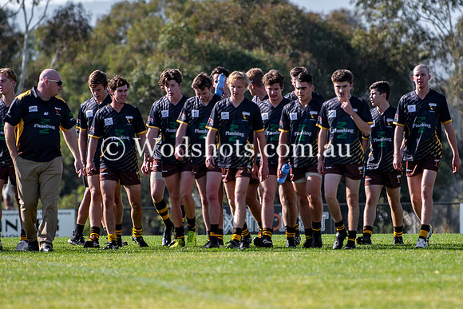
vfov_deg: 2.8
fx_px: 6389
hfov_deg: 4.1
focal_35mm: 497
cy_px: 174
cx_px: 262
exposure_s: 1/1000
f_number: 3.2
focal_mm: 200
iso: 100
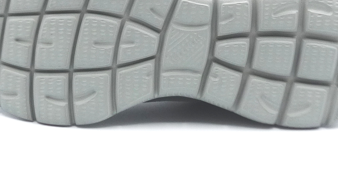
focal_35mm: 88
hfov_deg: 24.2
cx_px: 179
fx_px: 789
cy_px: 39
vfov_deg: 13.7
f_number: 4
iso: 100
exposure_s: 1/200
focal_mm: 5.3
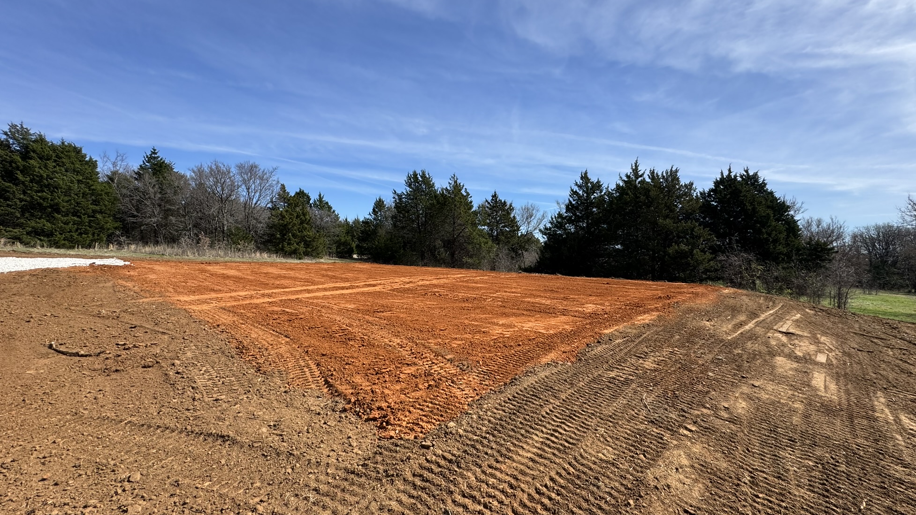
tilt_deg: -1.5
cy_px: 267
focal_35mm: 16
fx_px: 389
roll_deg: -1.1
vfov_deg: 67.1
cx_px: 473
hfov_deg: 99.3
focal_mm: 2.22
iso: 50
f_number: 2.2
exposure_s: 1/1395
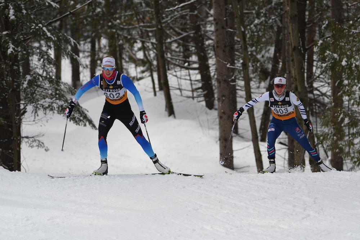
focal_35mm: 195
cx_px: 180
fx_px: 1950
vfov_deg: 7.0
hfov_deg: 10.5
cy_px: 120
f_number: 3.2
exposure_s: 1/4000
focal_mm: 130
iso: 250
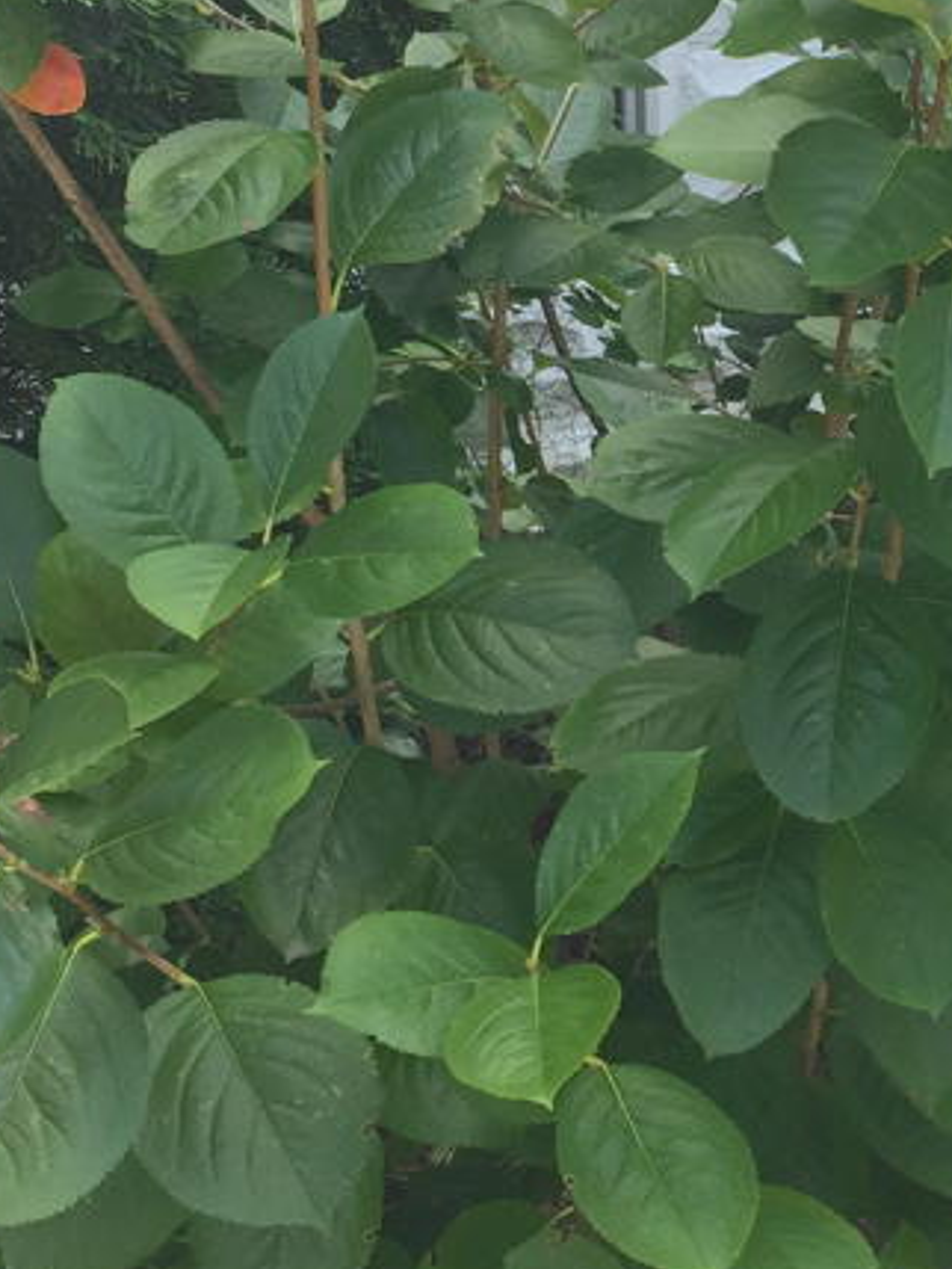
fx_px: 2639
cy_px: 547
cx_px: 952
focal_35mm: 72
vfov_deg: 27.0
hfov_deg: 19.8
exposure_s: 1/258
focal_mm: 4.15
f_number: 2.2
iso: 32
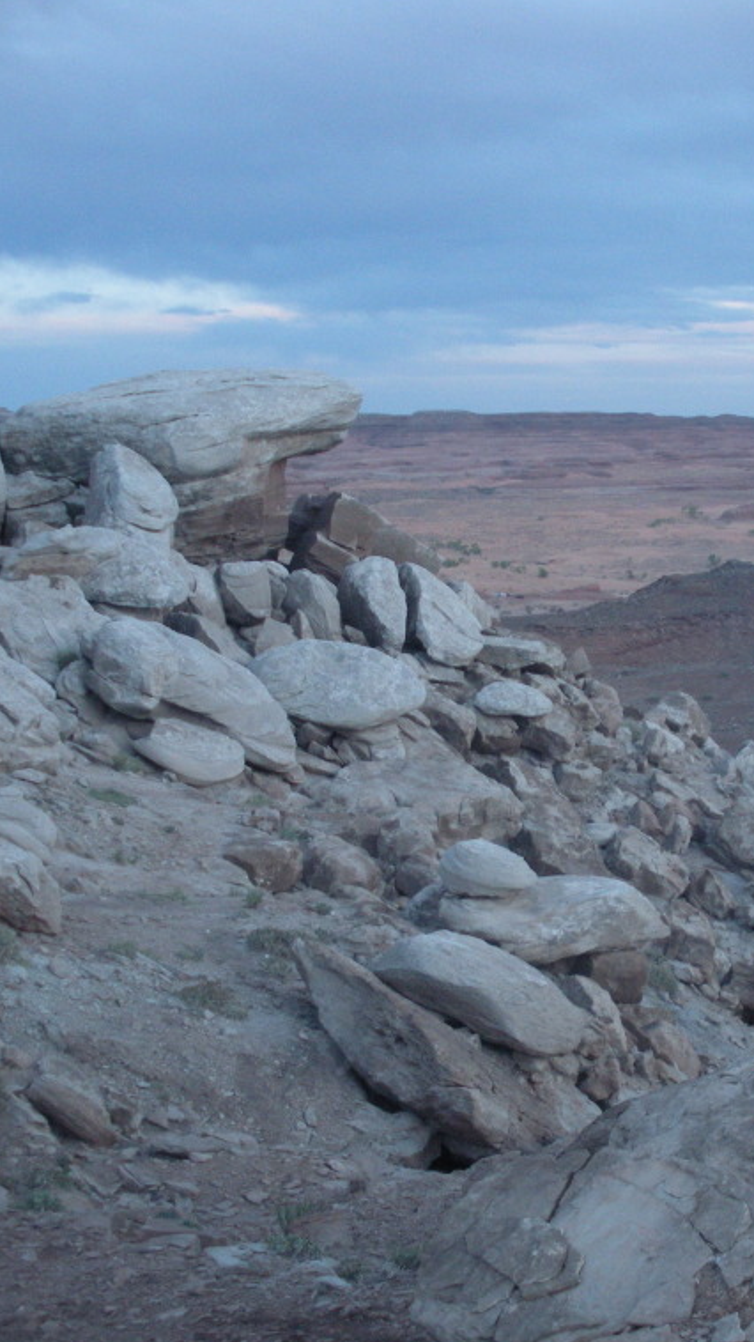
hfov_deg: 21.7
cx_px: 779
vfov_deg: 39.2
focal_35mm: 53
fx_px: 1885
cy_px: 675
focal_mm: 6.3
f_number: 3.5
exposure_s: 1/59
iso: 274
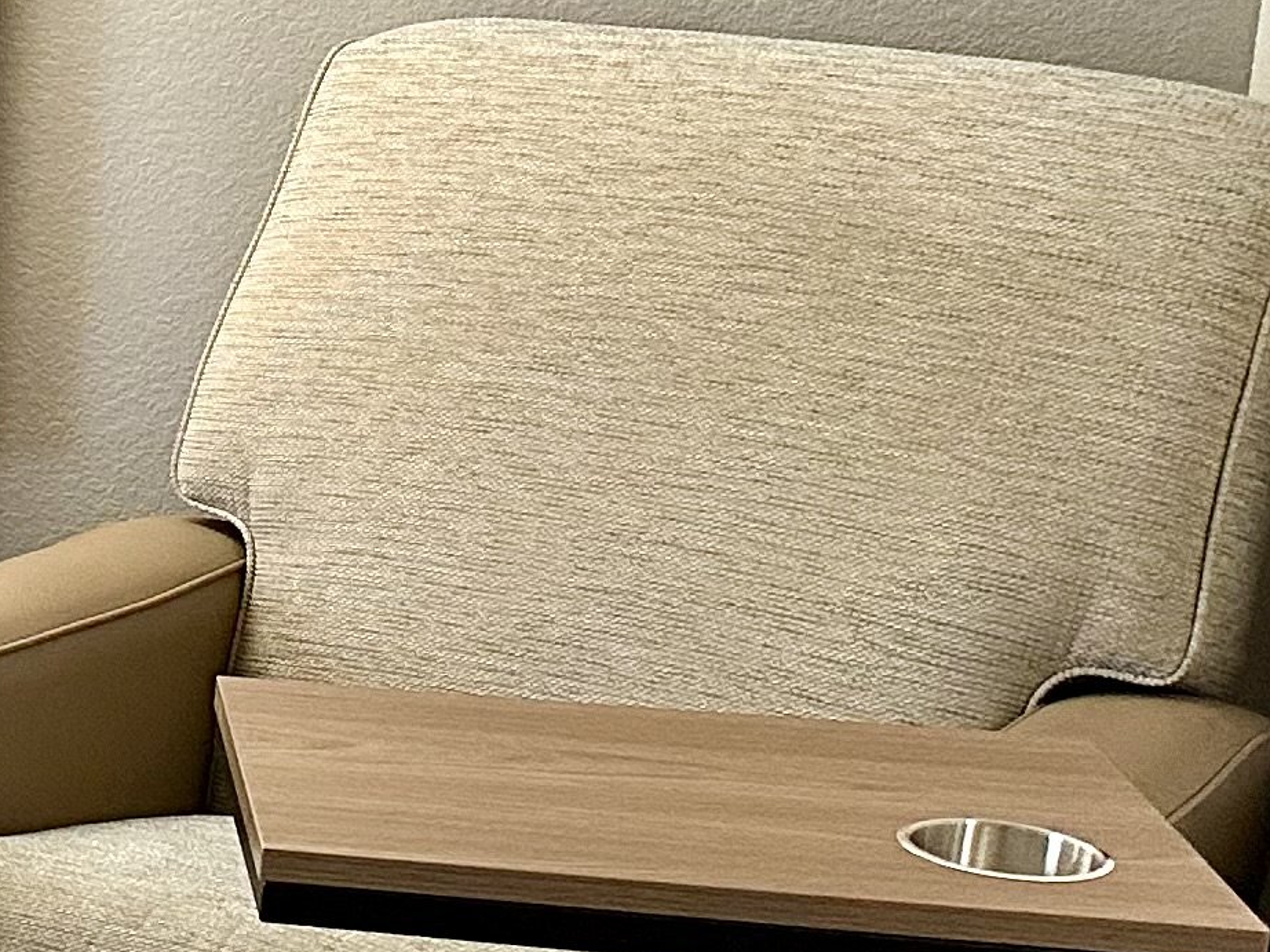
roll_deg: +0.3
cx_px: -1351
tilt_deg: -15.2
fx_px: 3851
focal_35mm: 105
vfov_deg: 14.1
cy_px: 576
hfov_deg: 14.9
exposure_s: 1/120
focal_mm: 6.86
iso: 250
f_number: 1.78
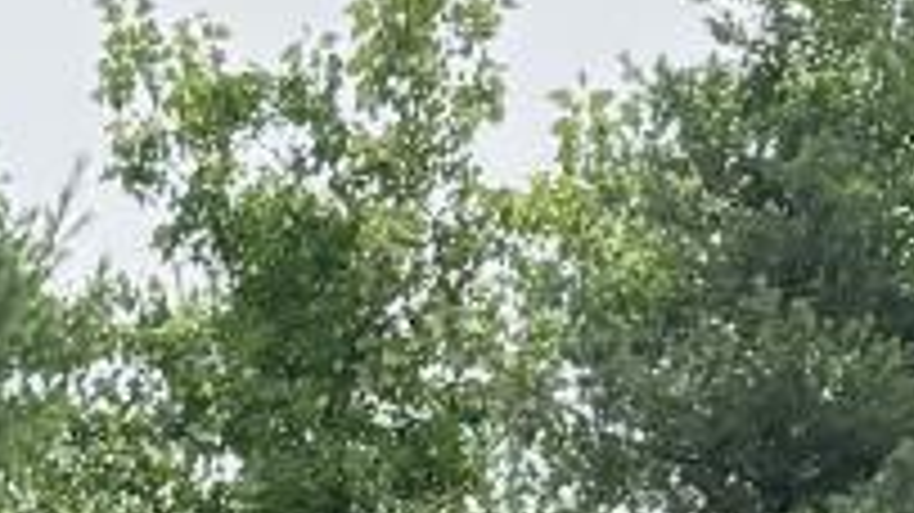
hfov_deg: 8.2
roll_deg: -0.5
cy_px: 2678
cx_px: -558
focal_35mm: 257
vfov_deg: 4.1
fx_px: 6226
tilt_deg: -0.4
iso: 100
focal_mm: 6.76
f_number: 1.78
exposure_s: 1/909
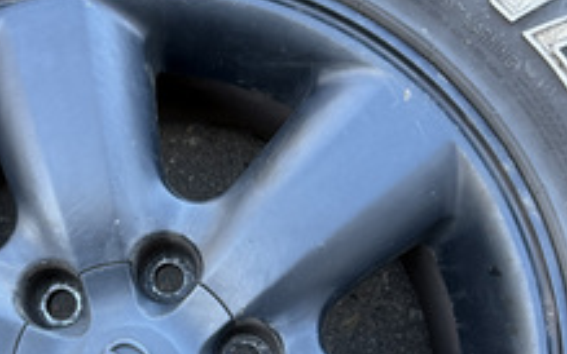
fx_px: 896
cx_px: 133
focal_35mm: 58
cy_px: 388
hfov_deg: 34.3
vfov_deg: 21.3
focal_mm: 6.76
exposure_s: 1/121
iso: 125
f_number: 1.78
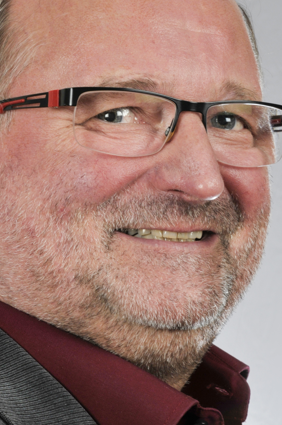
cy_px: 195
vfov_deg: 8.3
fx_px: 2910
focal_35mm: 247
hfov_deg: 5.5
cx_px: 125
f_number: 14
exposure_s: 1/200
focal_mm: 85
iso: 200
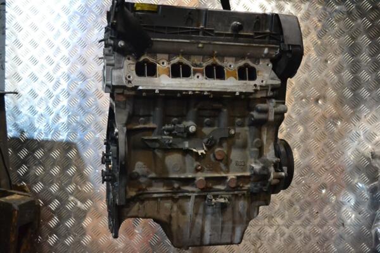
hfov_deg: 46.4
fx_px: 443
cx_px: 190
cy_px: 126
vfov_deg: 31.9
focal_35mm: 42
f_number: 5.6
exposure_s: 1/125
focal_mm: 28
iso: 3200
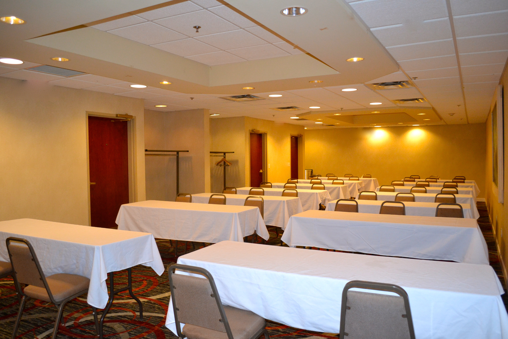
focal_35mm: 27
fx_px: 381
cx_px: 254
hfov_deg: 67.4
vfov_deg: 47.9
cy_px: 170
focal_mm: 18
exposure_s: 1/60
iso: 1400
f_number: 3.5
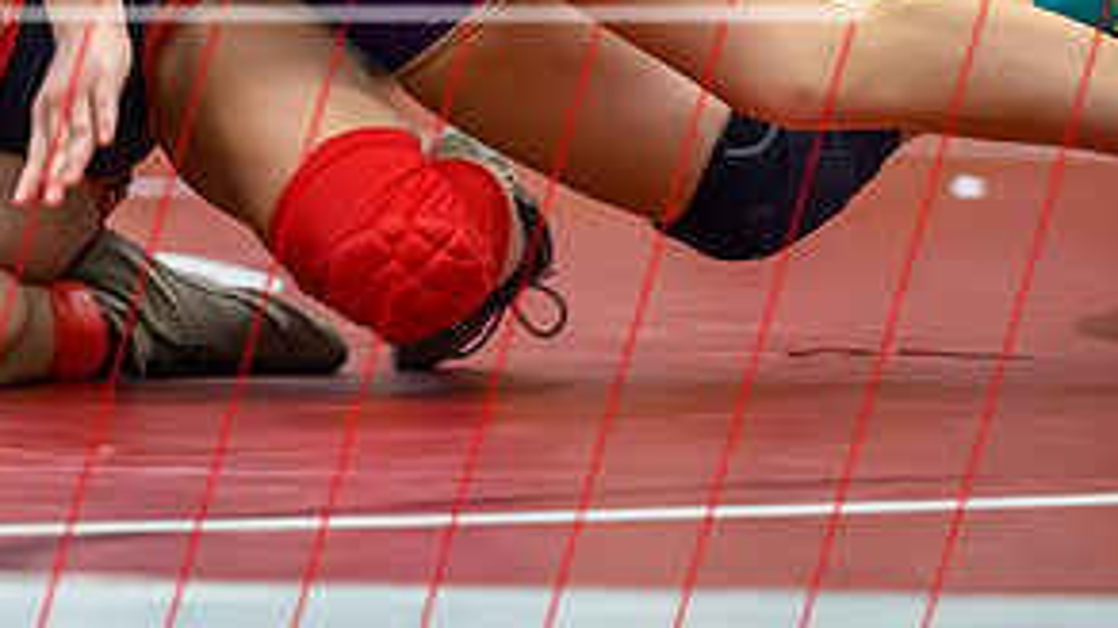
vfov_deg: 2.0
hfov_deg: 3.5
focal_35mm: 621
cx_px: 146
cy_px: -65
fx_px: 18403
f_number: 2.8
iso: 10000
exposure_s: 1/500
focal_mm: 200
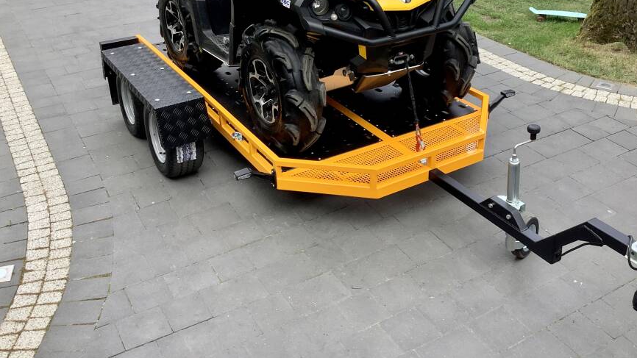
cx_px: 355
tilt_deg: -24.4
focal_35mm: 39
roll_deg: -0.3
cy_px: 89
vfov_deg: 29.9
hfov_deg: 51.5
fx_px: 659
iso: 50
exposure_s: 1/120
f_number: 2.4
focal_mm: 3.3
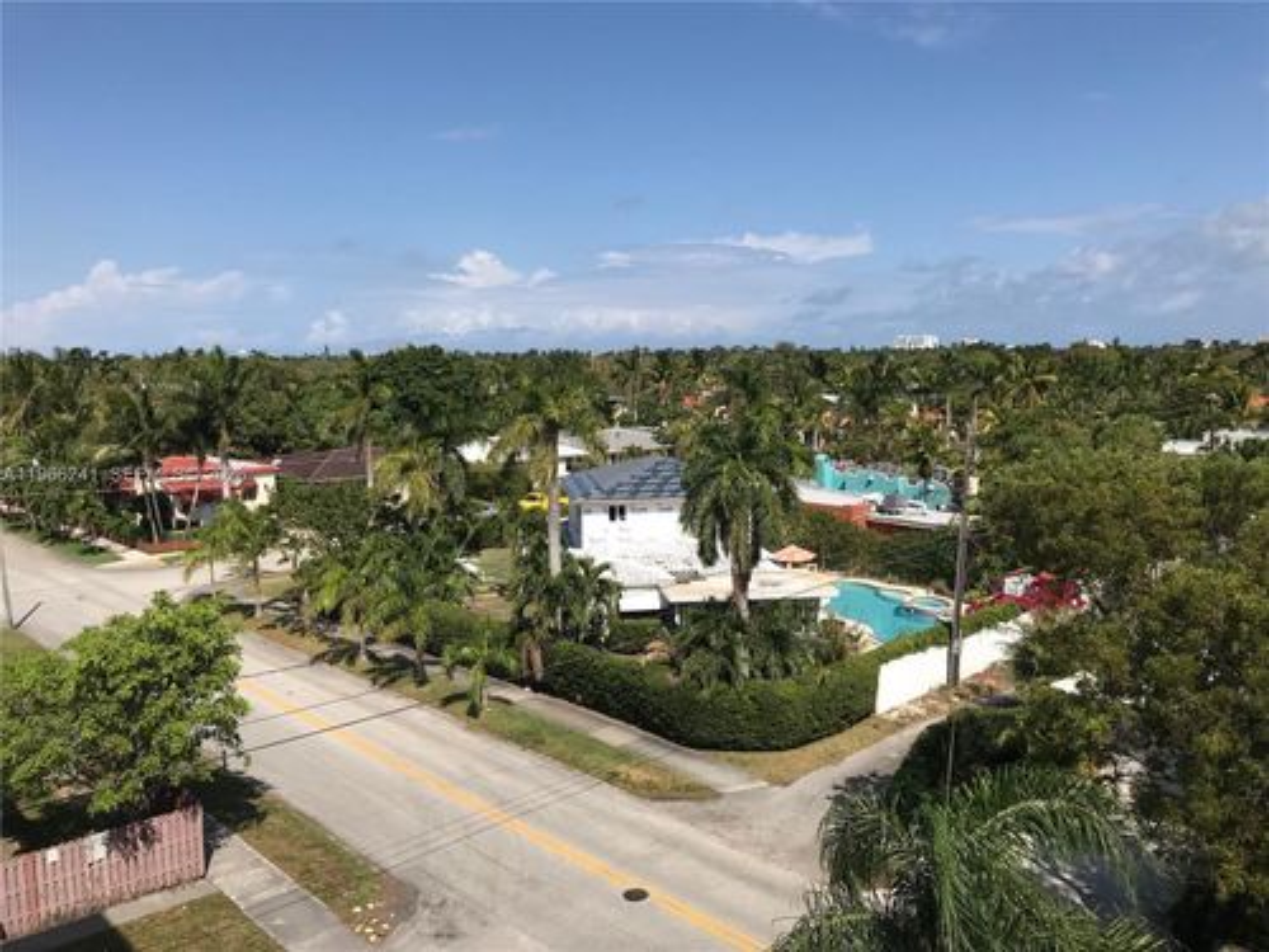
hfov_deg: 63.4
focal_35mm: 28
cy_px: 476
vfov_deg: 49.7
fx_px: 1026
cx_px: 634
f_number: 1.8
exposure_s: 1/2994
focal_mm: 3.99
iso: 20
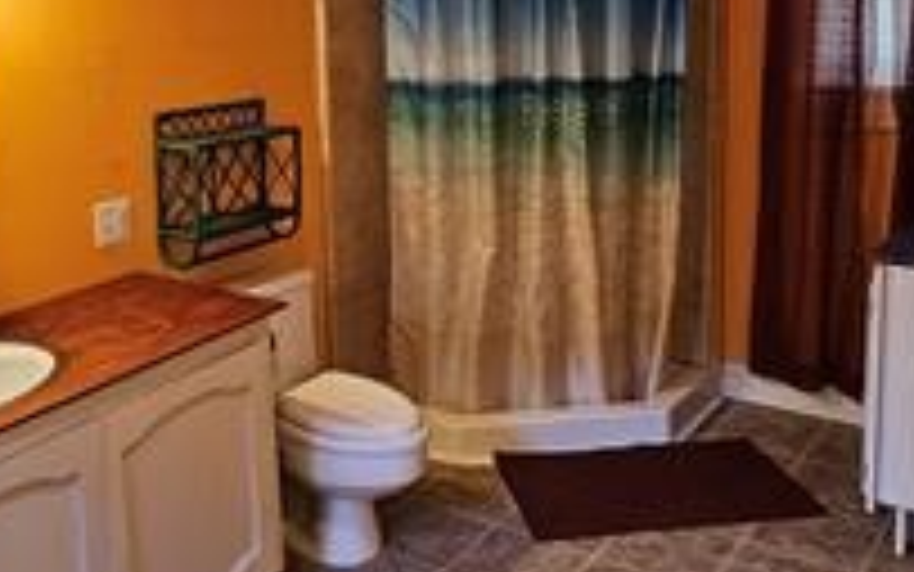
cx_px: 349
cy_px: 140
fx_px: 1022
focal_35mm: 41
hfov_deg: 47.8
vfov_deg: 30.7
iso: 320
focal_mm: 6.3
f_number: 1.7
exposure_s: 1/120
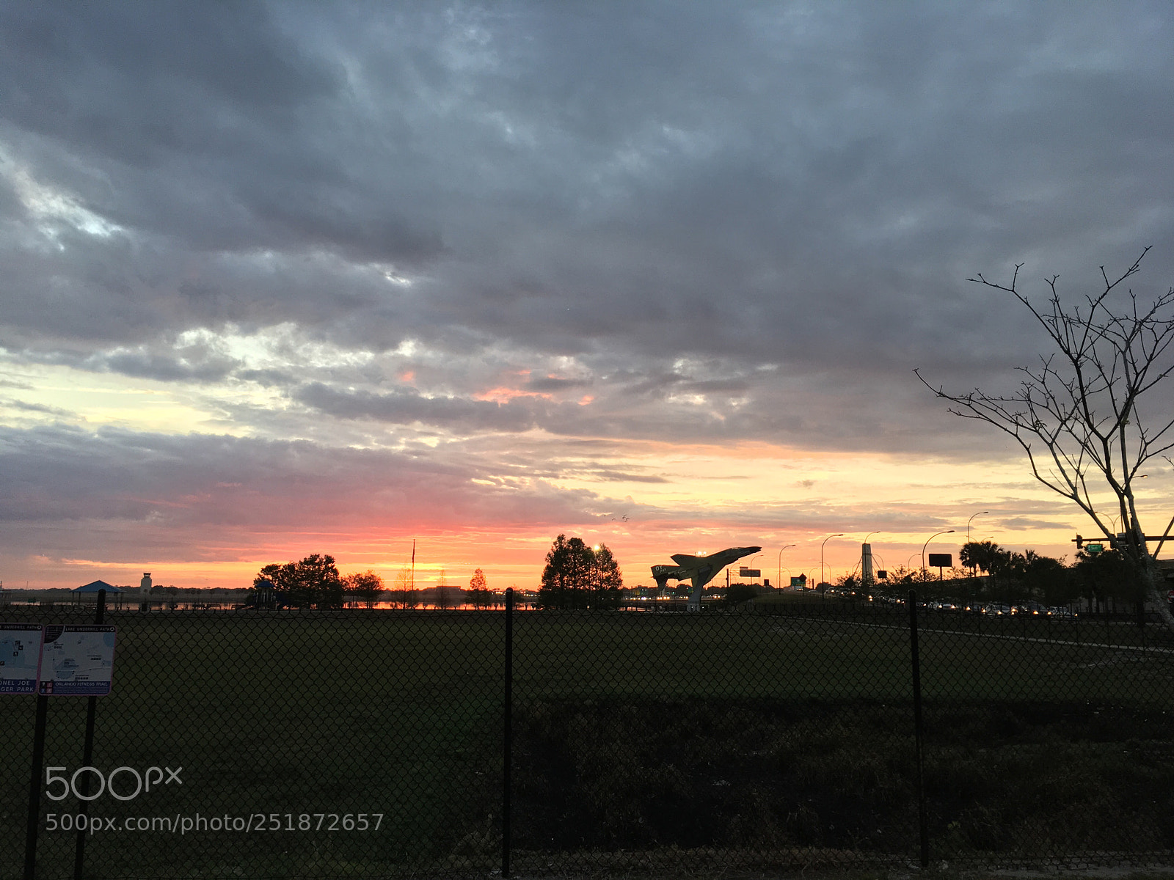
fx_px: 984
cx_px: 587
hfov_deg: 61.7
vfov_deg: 48.2
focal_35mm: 29
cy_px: 440
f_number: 2.2
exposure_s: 1/60
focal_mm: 4.15
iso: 32
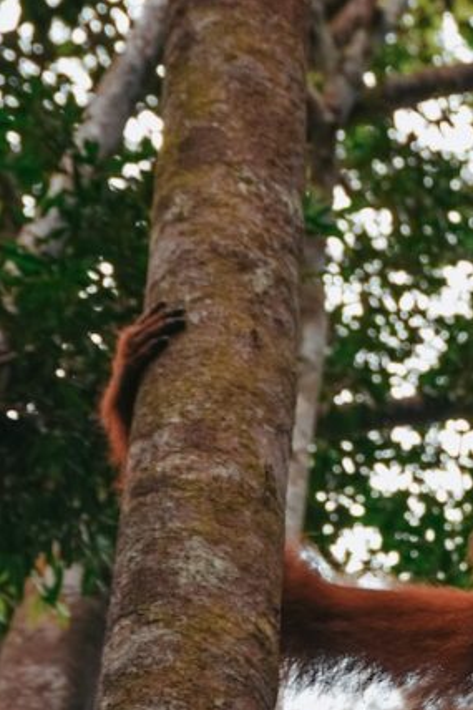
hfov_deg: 5.1
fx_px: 5309
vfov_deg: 7.6
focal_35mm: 269
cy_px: 498
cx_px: 512
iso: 400
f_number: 8
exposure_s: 1/250
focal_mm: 75
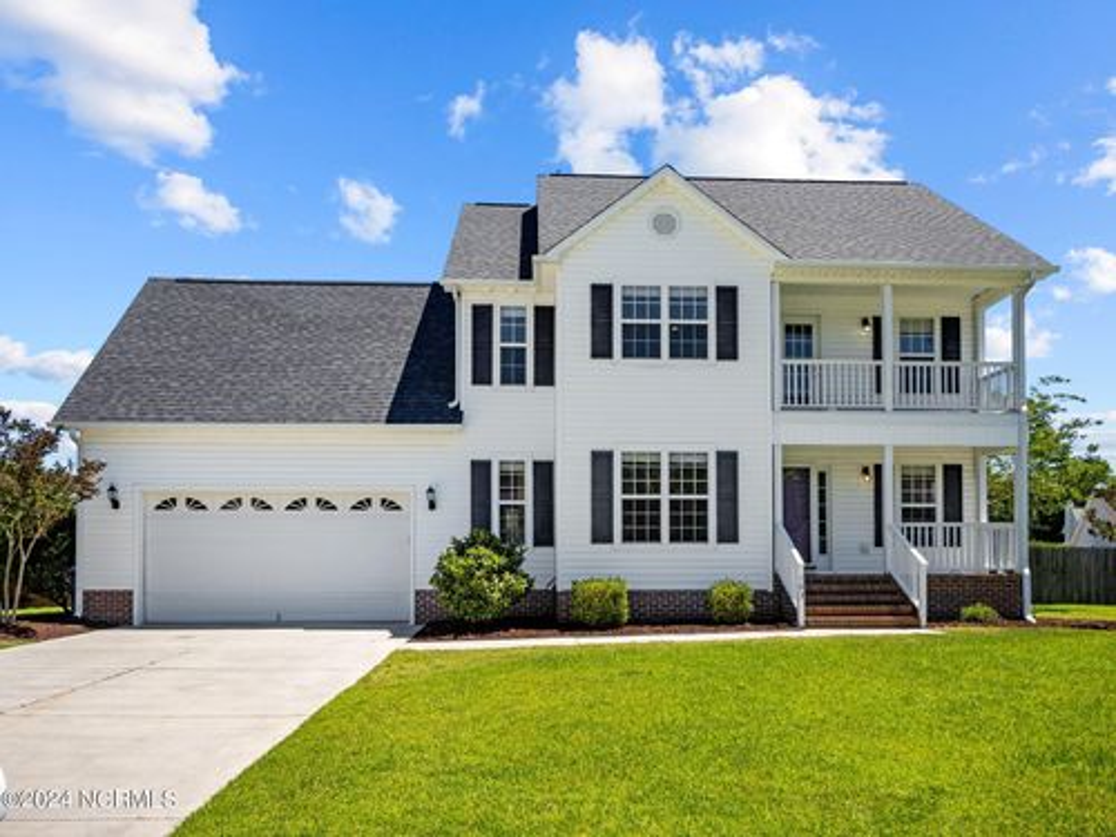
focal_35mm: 26
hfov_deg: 67.3
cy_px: 418
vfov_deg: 53.1
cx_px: 558
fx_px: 838
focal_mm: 13
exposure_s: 1/1000
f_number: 5.6
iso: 200
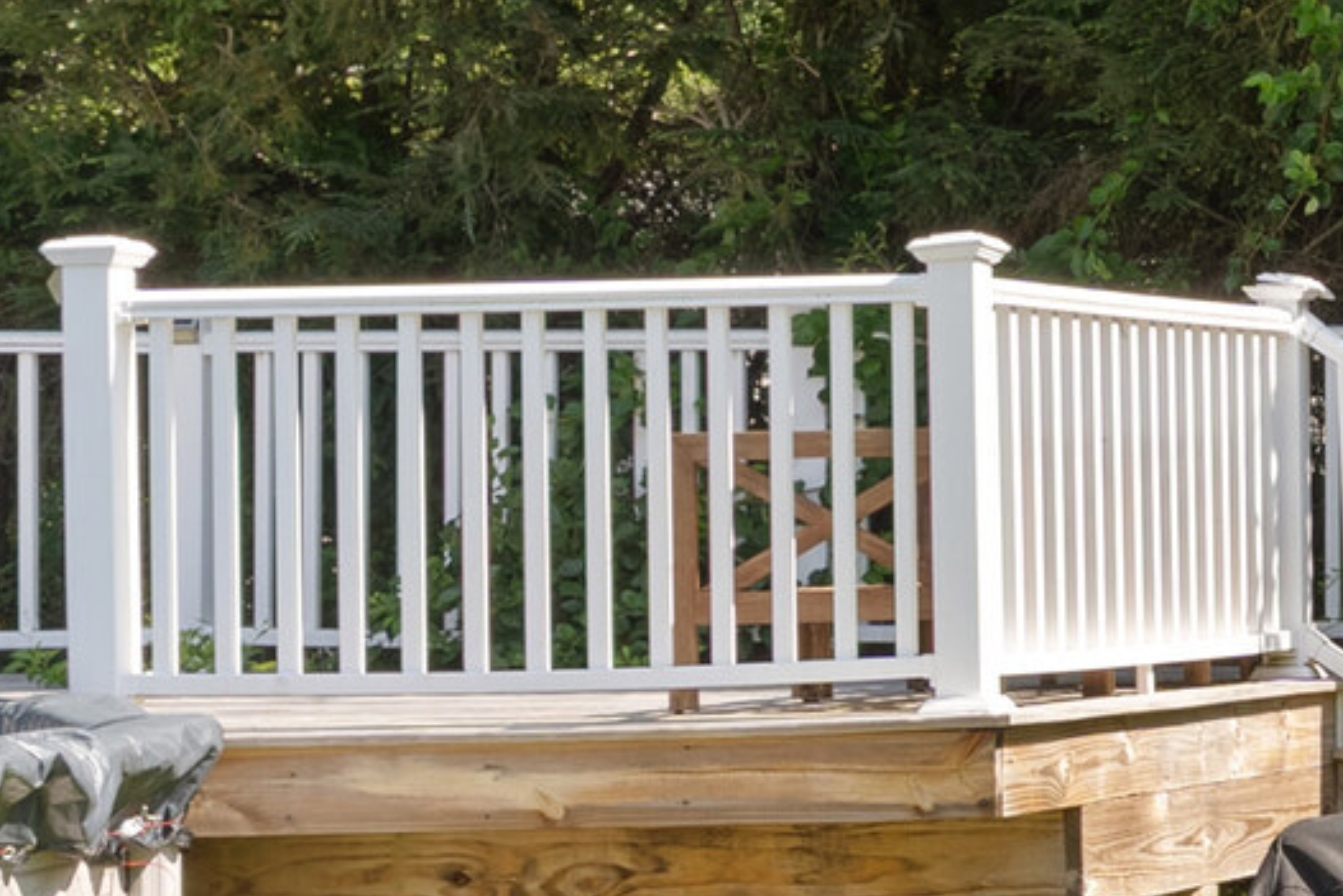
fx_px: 5448
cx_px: 3069
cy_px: 396
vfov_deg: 9.4
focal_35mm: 146
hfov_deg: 11.8
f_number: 8
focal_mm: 25
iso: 320
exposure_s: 1/30
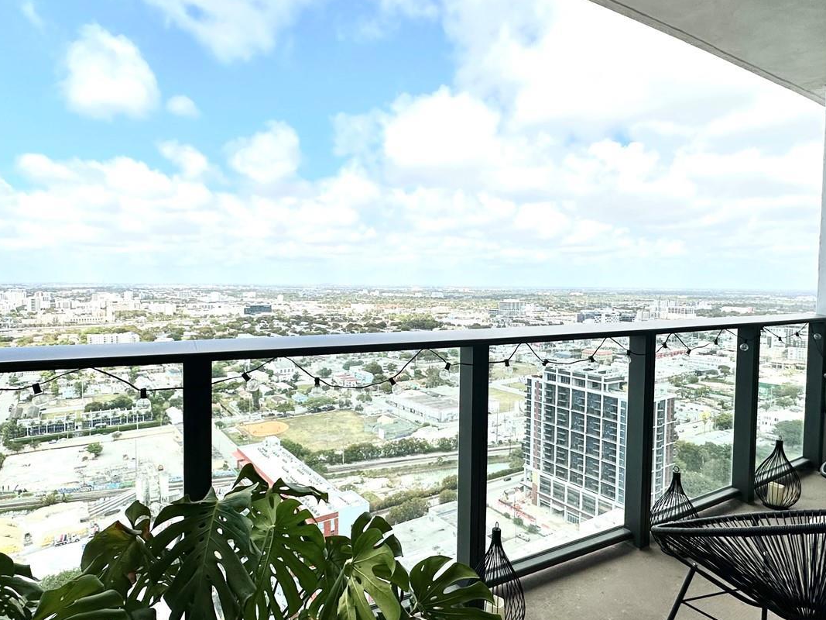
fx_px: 501
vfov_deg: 63.4
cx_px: 376
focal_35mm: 21
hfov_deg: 78.8
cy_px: 301
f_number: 2.2
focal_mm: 2.22
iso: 50
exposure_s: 1/3205
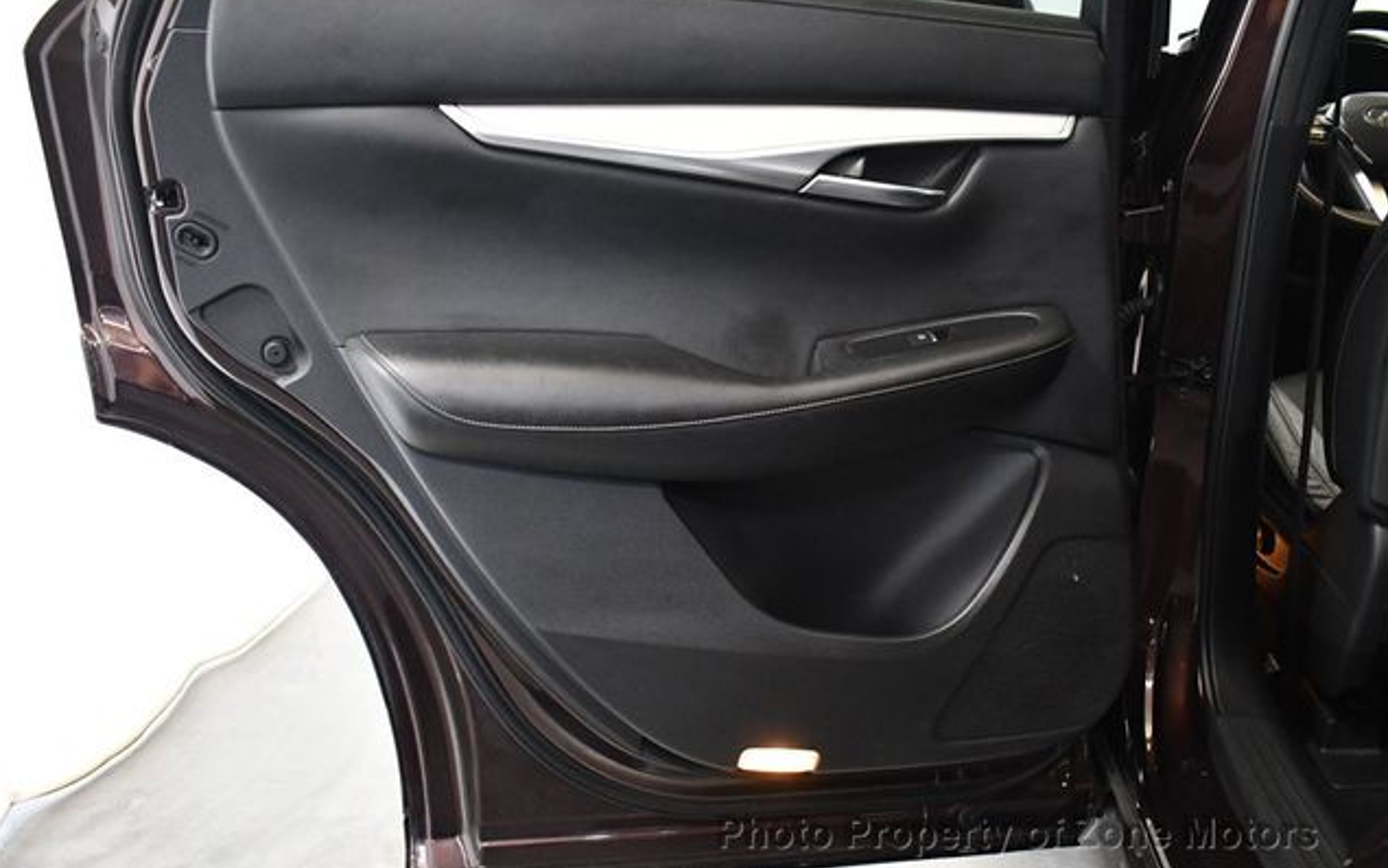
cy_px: 407
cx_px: 691
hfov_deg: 52.7
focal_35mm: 37
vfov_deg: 34.4
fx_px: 1400
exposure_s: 1/100
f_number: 3.5
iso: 3200
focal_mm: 18
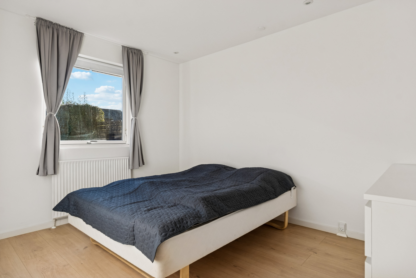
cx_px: 208
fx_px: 243
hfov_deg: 81.2
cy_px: 139
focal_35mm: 21
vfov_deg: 59.5
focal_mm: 14
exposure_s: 1/100
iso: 200
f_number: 8
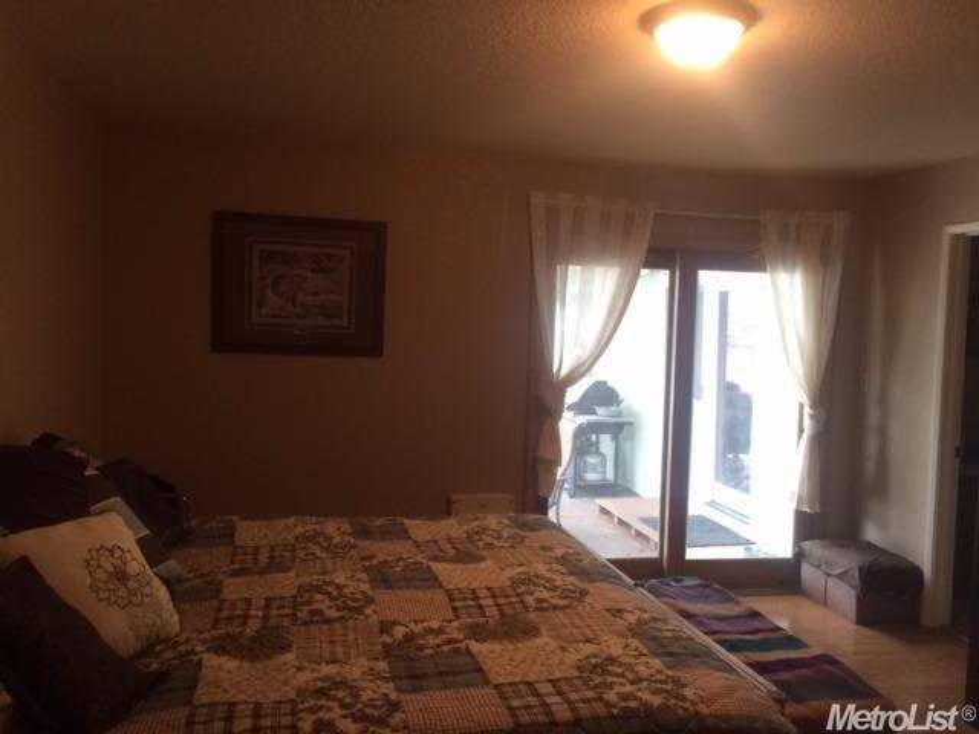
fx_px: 820
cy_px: 367
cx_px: 490
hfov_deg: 61.7
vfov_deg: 48.2
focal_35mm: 29
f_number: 2.2
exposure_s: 1/30
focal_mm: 4.15
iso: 125
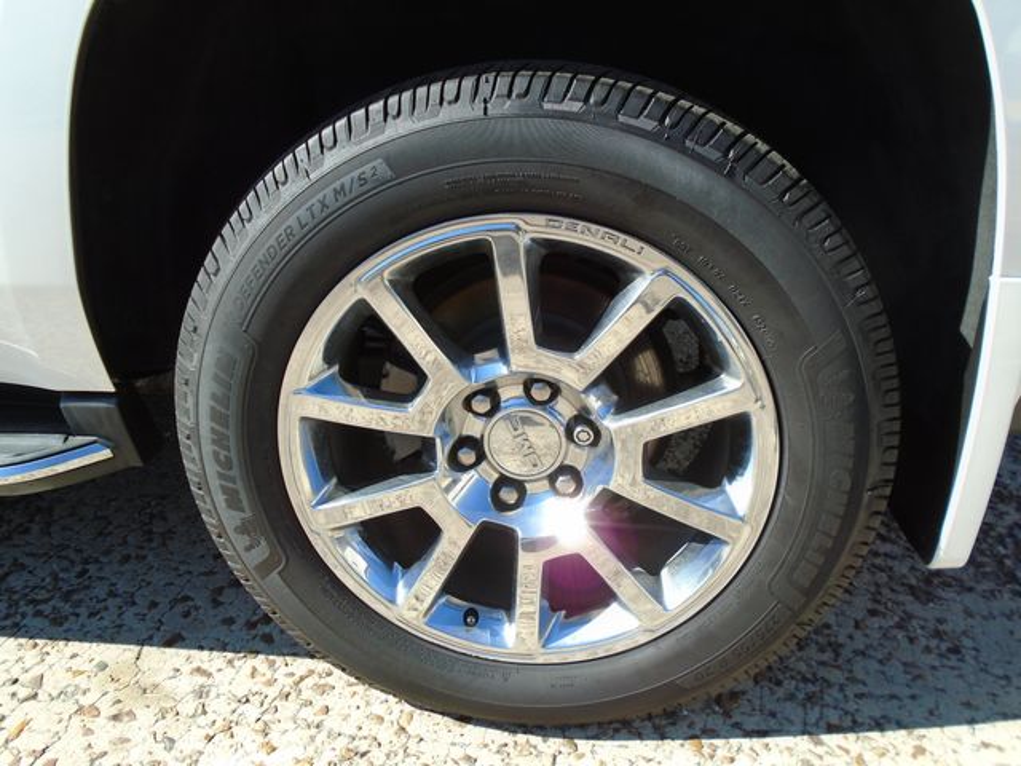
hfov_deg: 67.3
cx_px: 510
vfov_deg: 53.1
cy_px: 383
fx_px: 767
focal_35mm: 26
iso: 100
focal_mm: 4.6
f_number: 3.2
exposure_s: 1/500
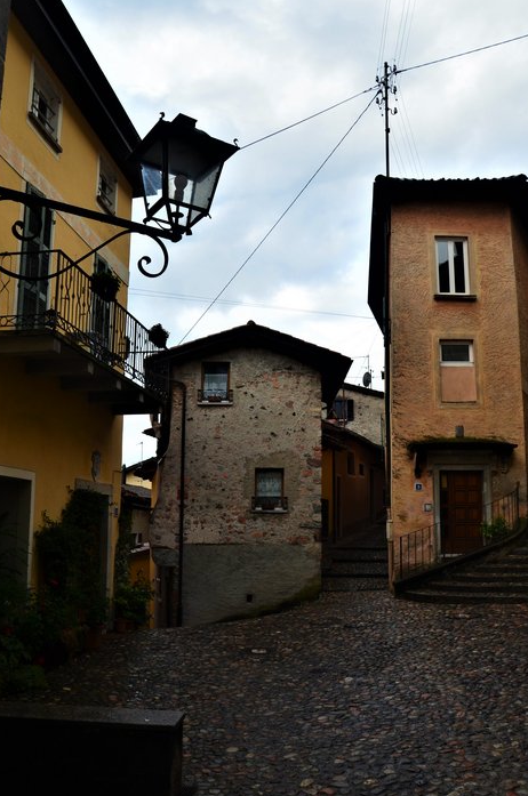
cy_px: 427
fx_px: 685
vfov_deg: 60.3
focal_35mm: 31
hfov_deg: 42.2
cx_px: 274
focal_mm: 18
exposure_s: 1/80
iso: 320
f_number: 8
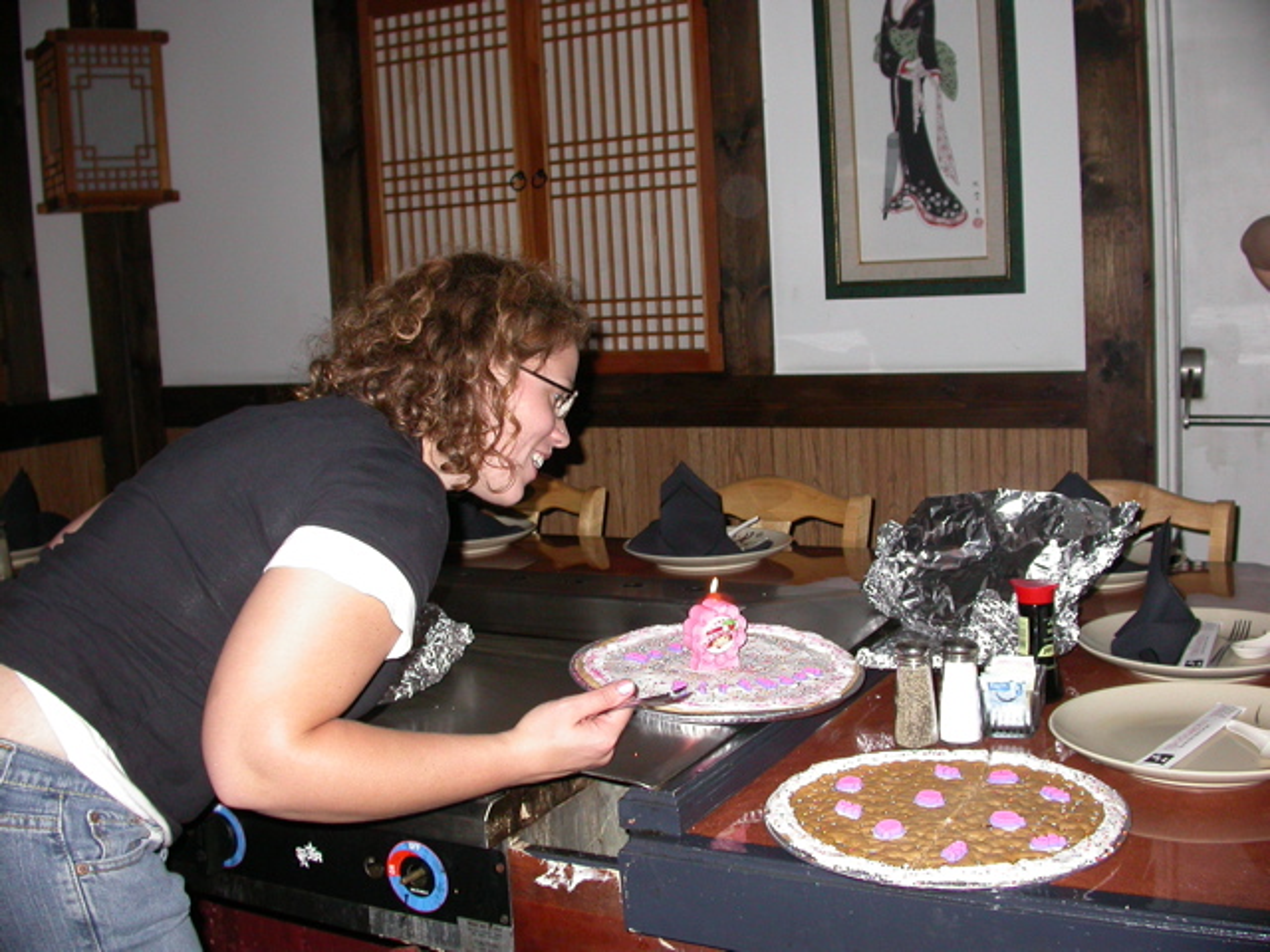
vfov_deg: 37.7
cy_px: 476
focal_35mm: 38
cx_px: 635
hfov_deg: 49.0
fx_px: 1394
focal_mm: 7.85
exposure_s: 1/60
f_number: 2.6
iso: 200
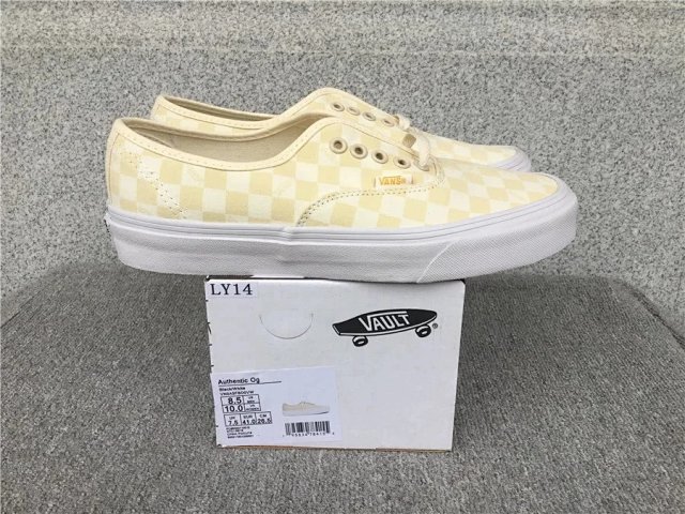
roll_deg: -0.8
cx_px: 342
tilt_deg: -19.3
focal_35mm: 31
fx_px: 613
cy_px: 257
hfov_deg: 58.4
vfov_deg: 45.4
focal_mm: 3.3
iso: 25
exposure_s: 1/203
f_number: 2.4
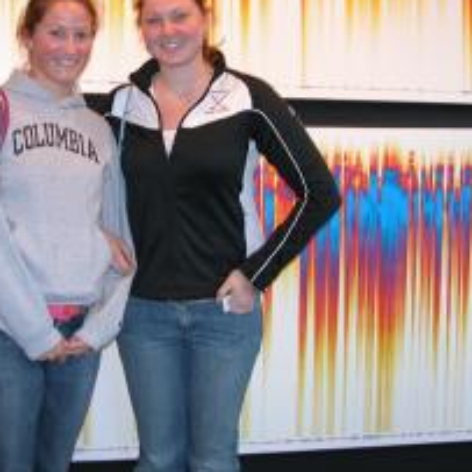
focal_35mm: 61
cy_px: 142
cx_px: 121
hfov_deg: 27.8
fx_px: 941
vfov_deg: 27.9
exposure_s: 1/42.3
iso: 100
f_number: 2.8
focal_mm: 8.9
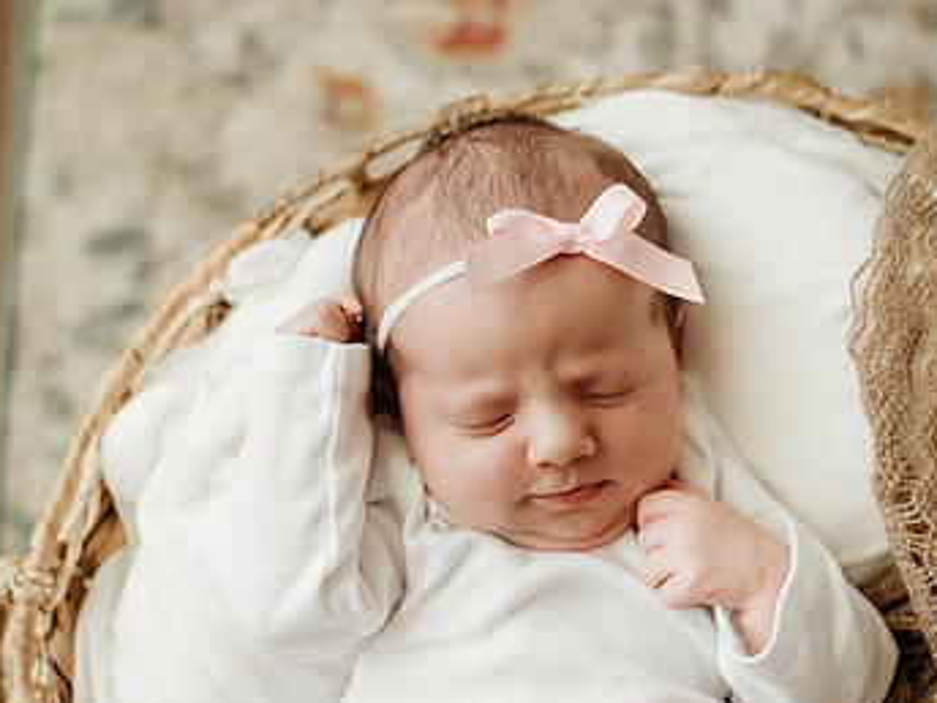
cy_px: 418
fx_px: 2193
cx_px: 411
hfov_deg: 24.1
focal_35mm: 81
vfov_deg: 18.2
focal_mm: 50
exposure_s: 1/640
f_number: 2
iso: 1600
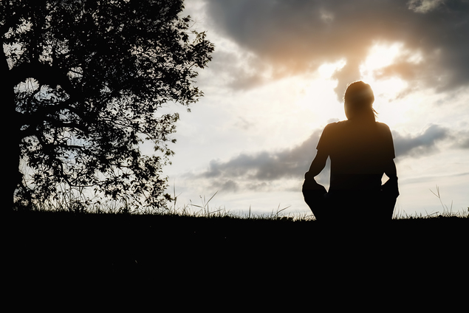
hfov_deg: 32.9
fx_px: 795
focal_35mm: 61
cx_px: 234
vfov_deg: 22.3
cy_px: 156
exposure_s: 1/125
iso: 250
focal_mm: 40.7
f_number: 22
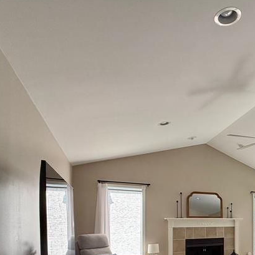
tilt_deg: +0.1
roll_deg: -0.3
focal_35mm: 31
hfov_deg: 42.6
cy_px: 221
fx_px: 258
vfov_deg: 48.0
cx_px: 273
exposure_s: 1/99
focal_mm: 2.22
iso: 80
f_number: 2.2
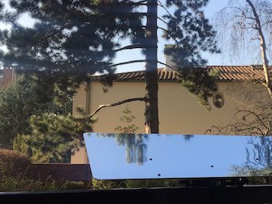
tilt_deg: +7.4
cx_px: 189
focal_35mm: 52
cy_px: 109
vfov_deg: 28.0
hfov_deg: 36.3
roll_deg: -0.4
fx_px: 408
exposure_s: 1/732
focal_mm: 4.15
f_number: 2.2
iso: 32
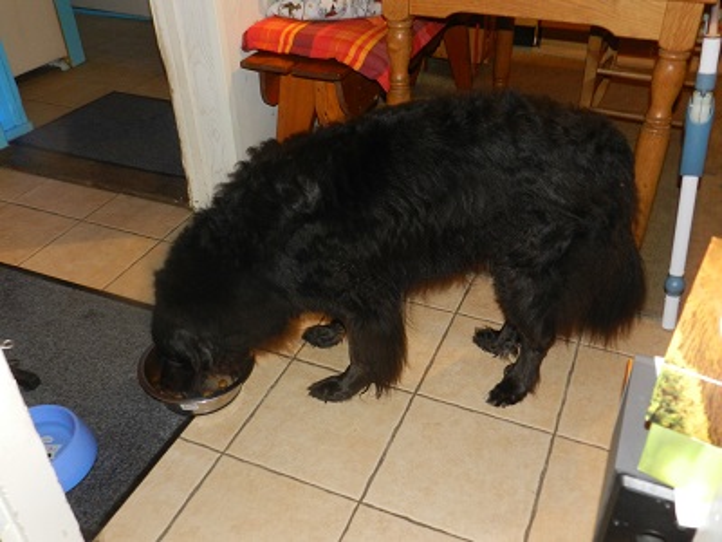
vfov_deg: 44.2
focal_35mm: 32
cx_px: 361
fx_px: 667
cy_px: 271
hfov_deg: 56.8
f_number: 3.7
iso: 400
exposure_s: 1/8
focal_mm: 5.6
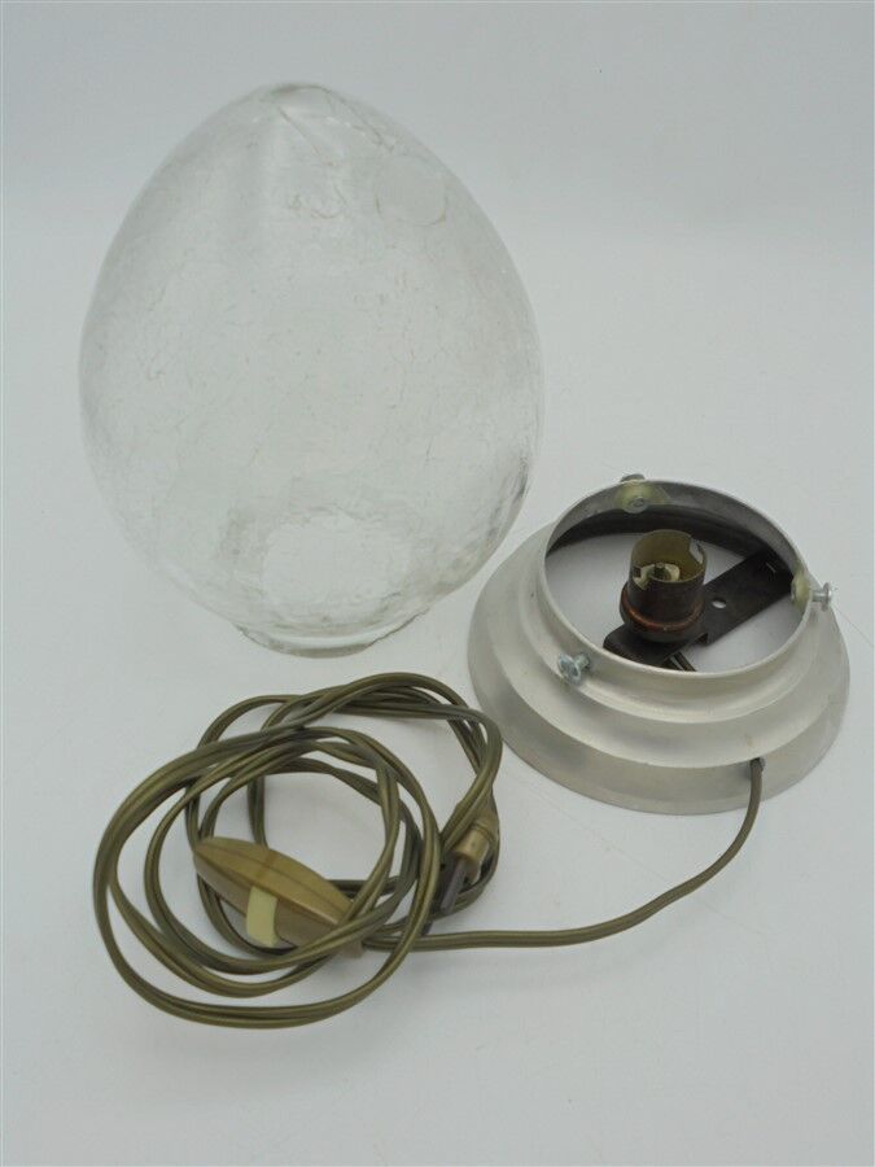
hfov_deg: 41.8
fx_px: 1146
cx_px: 438
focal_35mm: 34
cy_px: 584
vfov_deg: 54.0
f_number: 4
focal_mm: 6.1
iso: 100
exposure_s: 1/80
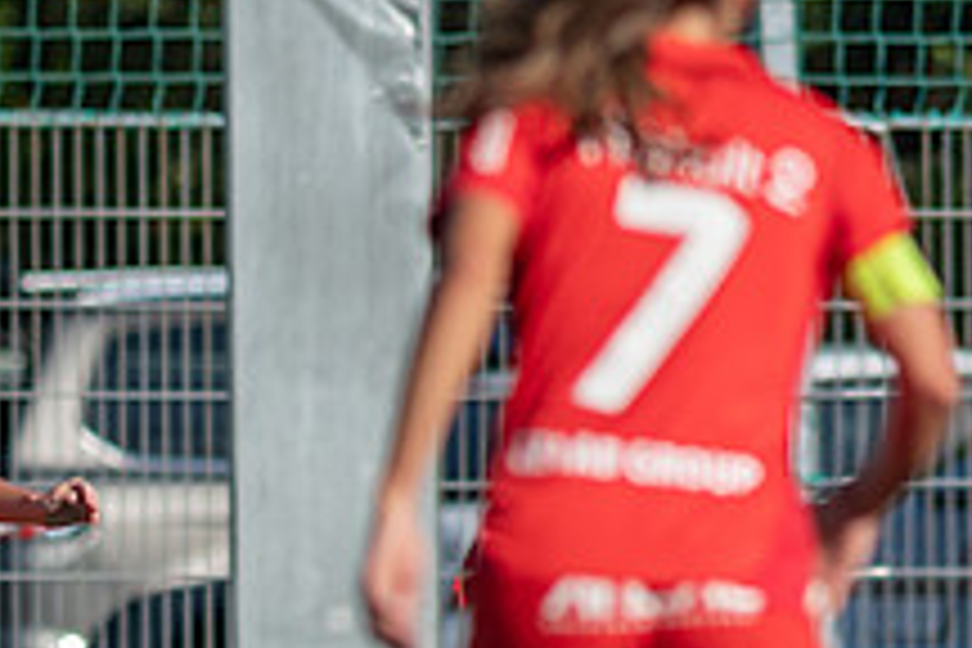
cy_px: 808
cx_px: -270
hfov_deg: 1.7
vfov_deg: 1.1
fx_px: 32613
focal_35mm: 1208
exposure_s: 1/1600
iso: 100
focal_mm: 300
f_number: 3.5
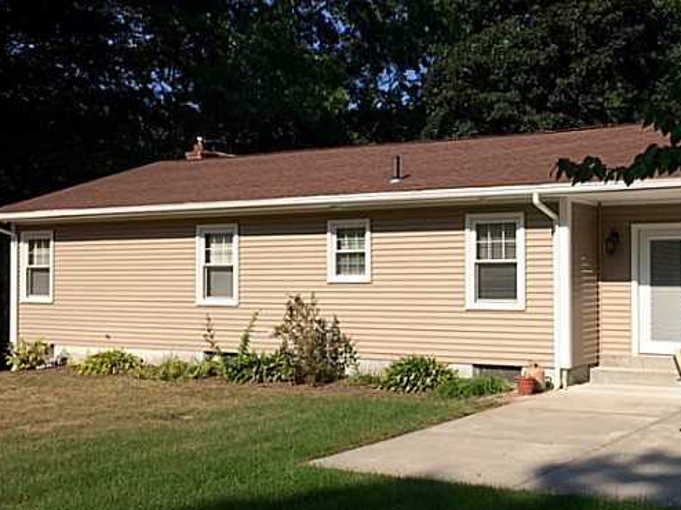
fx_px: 924
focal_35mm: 47
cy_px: 259
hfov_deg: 39.6
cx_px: 492
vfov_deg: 30.9
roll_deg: +1.3
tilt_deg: -0.6
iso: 32
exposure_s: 1/2415
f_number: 2.2
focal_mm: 4.15
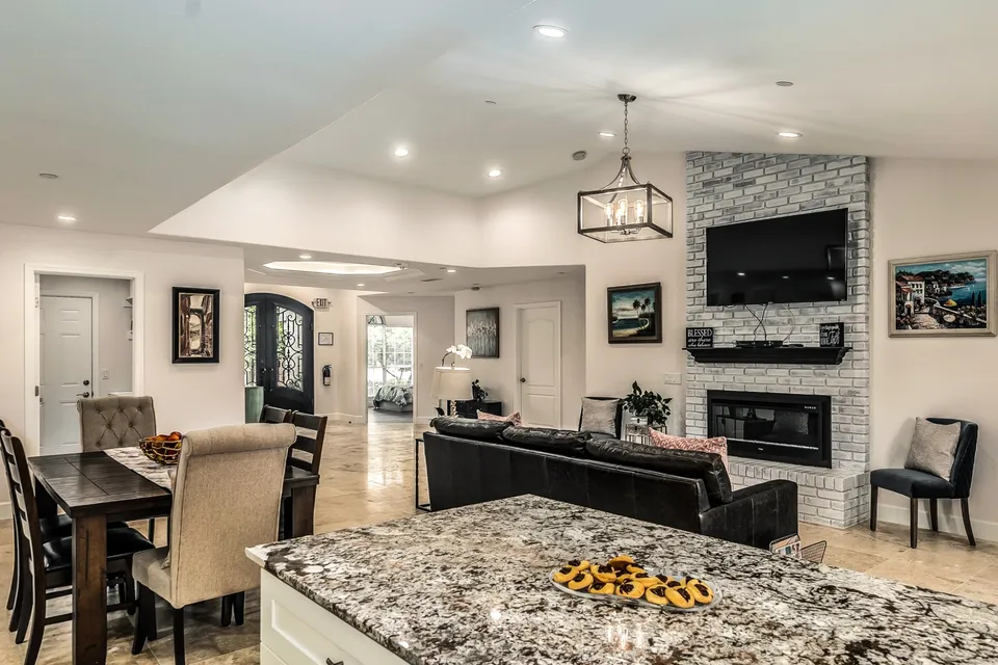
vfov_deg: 57.2
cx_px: 499
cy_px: 332
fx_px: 610
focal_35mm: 22
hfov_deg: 78.6
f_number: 7.1
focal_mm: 15
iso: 100
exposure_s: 1/160
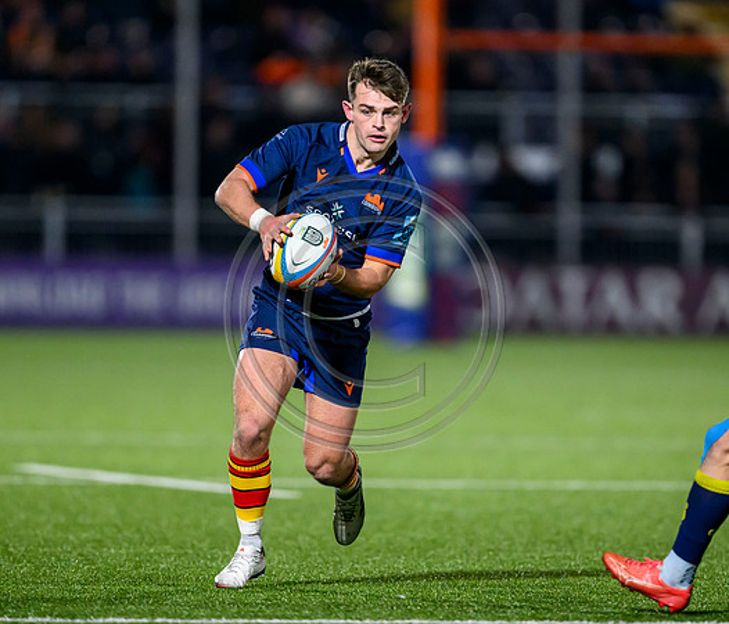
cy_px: 333
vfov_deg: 3.0
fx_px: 12052
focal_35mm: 544
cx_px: 432
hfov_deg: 3.5
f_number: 3.2
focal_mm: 400
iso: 6400
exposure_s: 1/1600
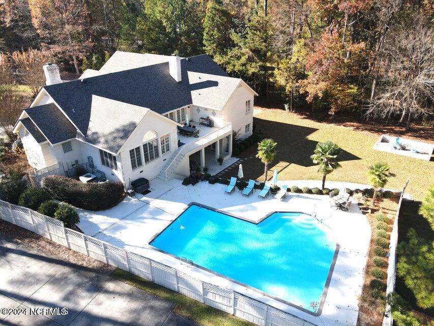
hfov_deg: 71.6
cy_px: 163
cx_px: 217
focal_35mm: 24
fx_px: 301
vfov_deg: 56.8
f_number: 2.8
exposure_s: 1/180
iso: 100
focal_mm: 4.5
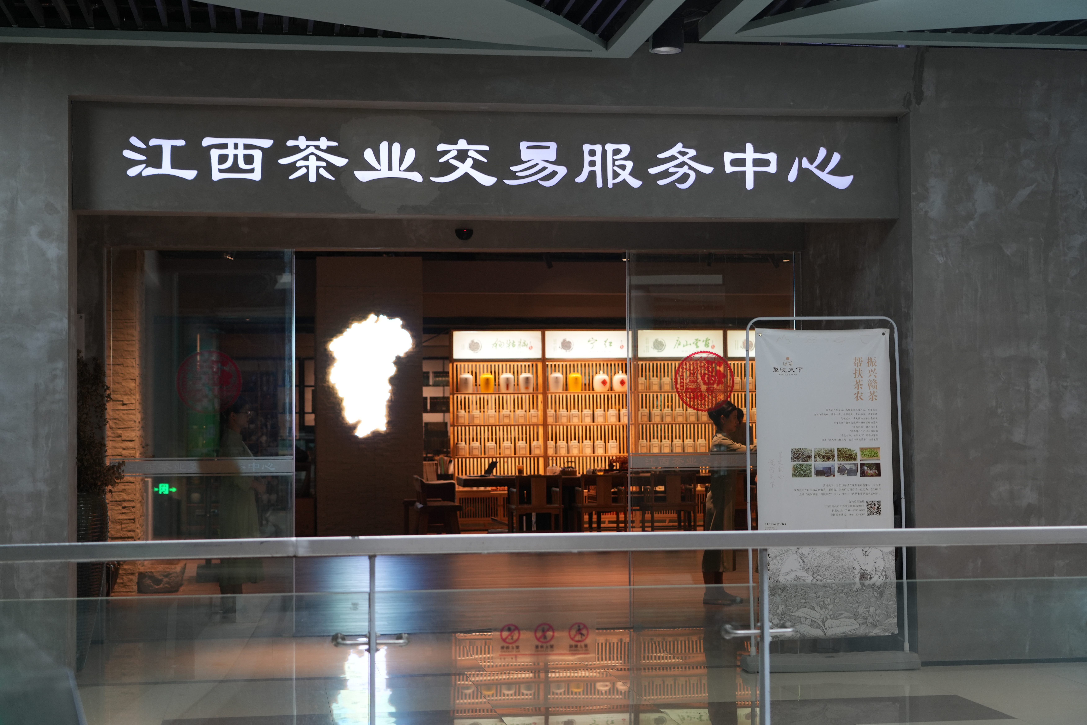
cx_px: 544
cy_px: 362
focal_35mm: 59
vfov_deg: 23.0
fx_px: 1781
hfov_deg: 33.9
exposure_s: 1/60
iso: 400
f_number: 4
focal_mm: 59
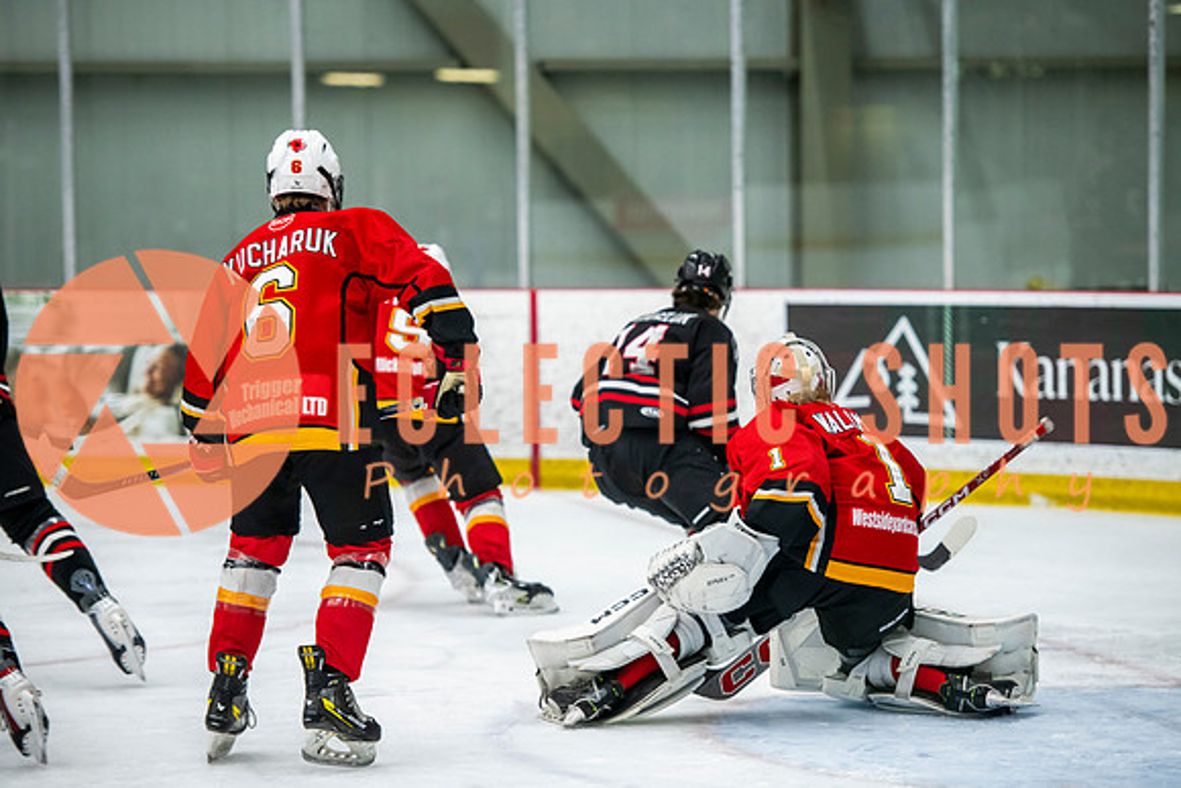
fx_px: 4831
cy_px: 393
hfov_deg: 13.9
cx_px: 607
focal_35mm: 147
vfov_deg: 9.3
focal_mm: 140
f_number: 3.2
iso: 2000
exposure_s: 1/640
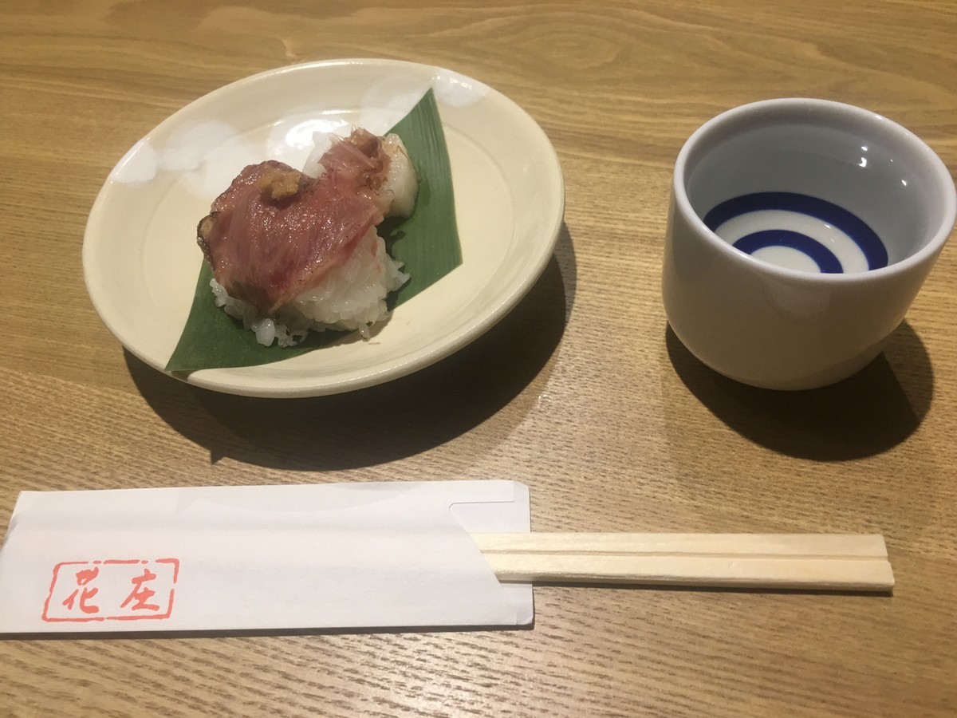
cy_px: 359
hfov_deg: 61.7
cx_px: 478
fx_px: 802
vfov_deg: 48.2
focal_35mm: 29
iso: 32
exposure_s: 1/15
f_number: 2.2
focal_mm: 4.15
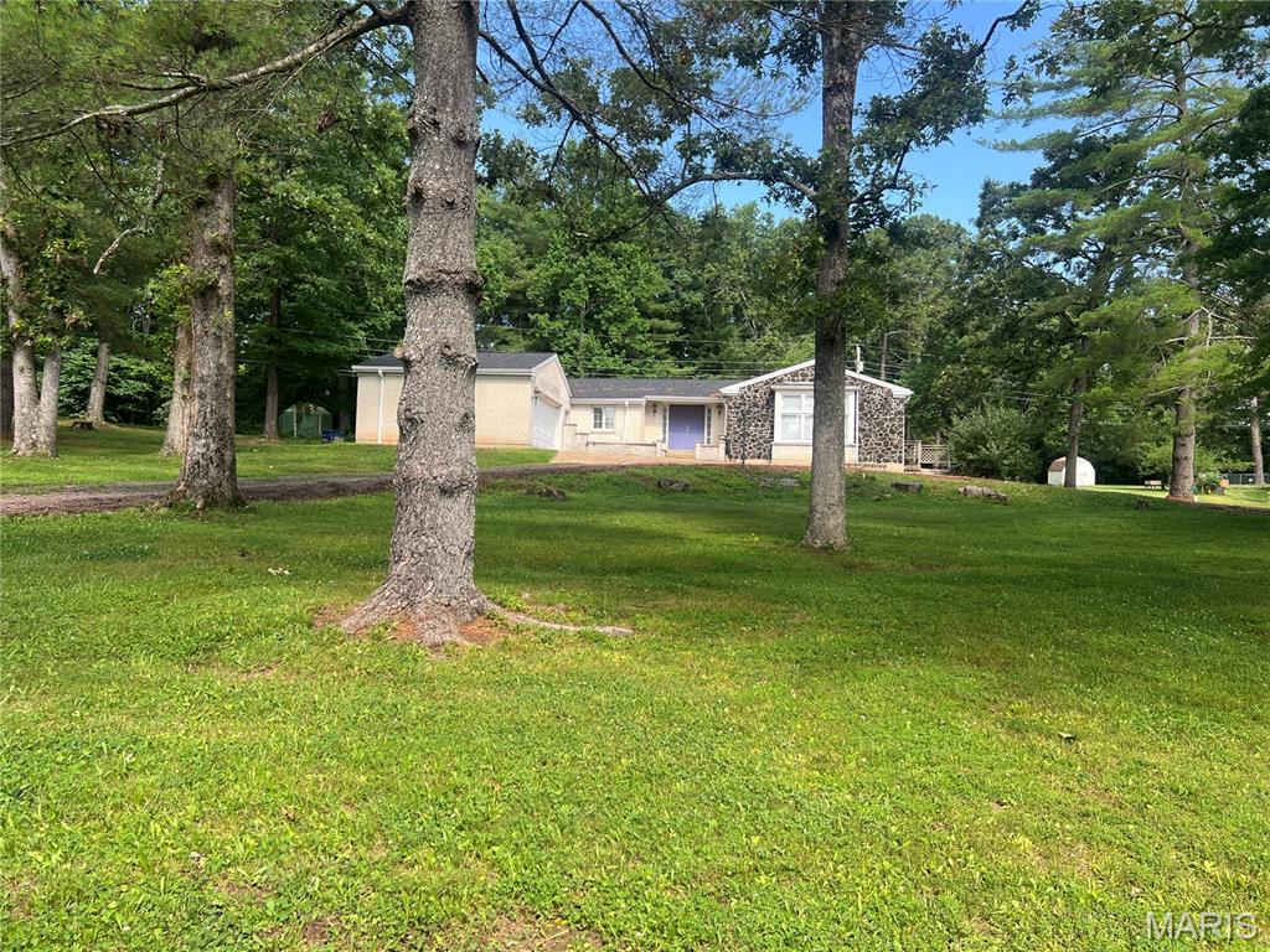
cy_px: 476
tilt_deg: +3.3
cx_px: 635
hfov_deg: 67.3
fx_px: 954
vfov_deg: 53.1
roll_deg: -2.9
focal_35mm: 26
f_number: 1.5
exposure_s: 1/827
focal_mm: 5.7
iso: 50
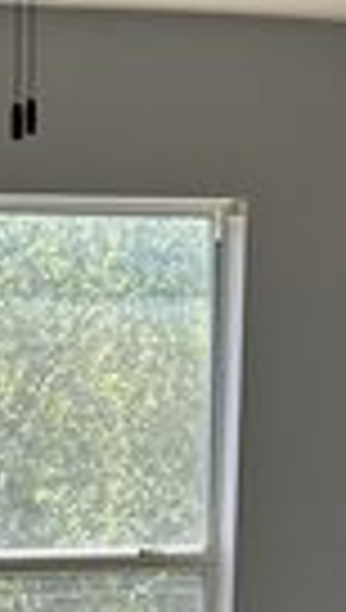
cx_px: -99
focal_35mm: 133
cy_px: 936
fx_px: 2159
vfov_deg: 14.9
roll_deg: +0.1
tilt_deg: -11.9
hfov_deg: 9.0
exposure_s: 1/266
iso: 40
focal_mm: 5.7
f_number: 1.5
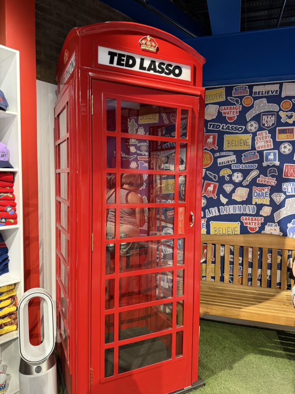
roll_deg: -0.1
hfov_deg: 56.8
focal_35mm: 24
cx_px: 148
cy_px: 197
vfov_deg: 71.6
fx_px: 273
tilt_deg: -3.2
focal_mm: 6.76
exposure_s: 1/50
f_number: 1.78
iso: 250
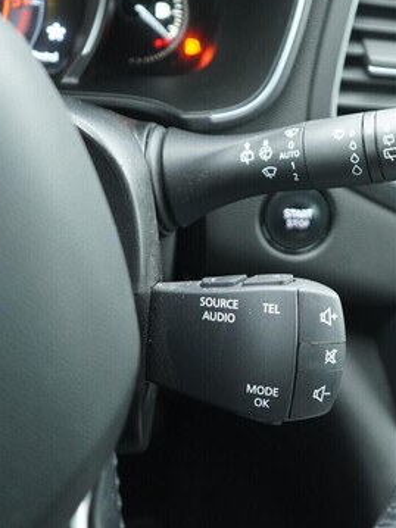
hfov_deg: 26.8
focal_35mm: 53
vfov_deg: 36.2
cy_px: 261
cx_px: 334
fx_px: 809
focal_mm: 24
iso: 800
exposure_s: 1/40
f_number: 2.8
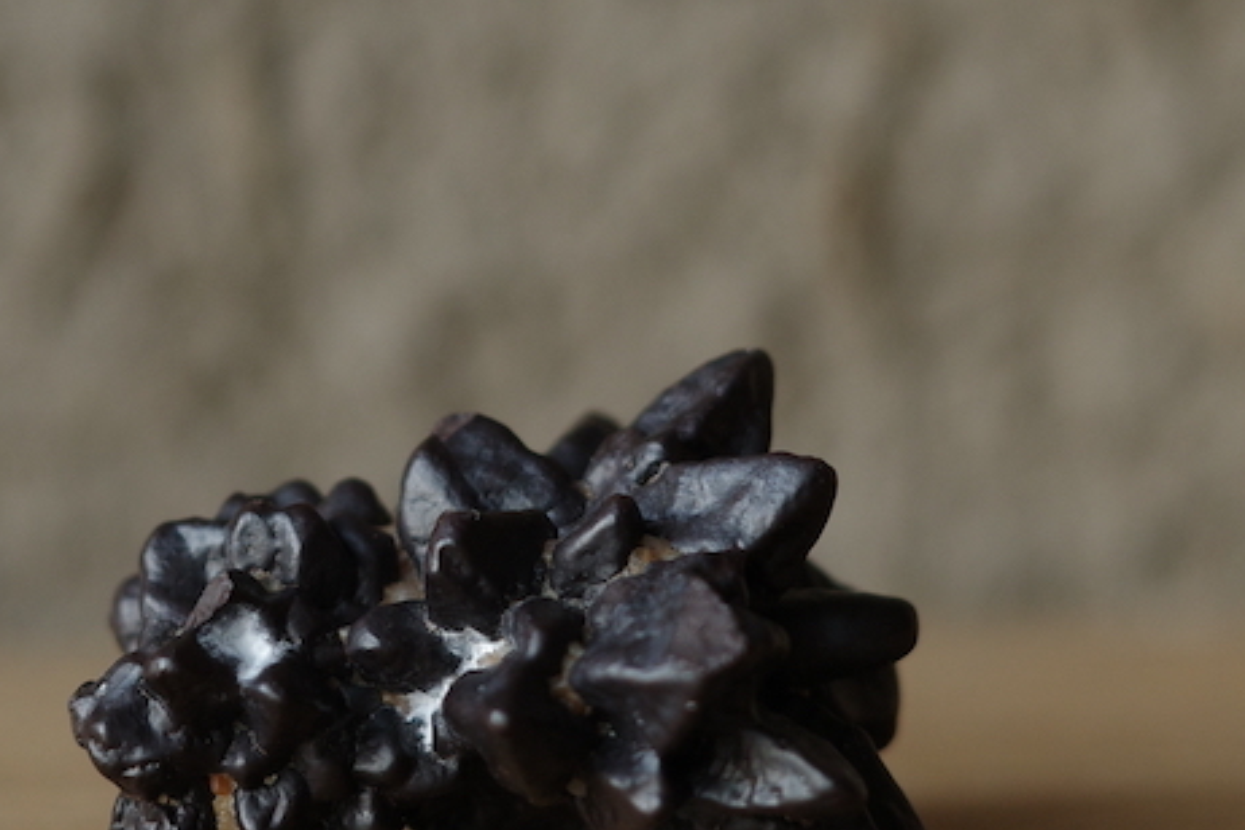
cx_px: 380
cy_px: 323
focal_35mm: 130
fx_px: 4495
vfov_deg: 10.5
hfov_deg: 15.7
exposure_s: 1/125
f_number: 2.8
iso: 200
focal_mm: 26
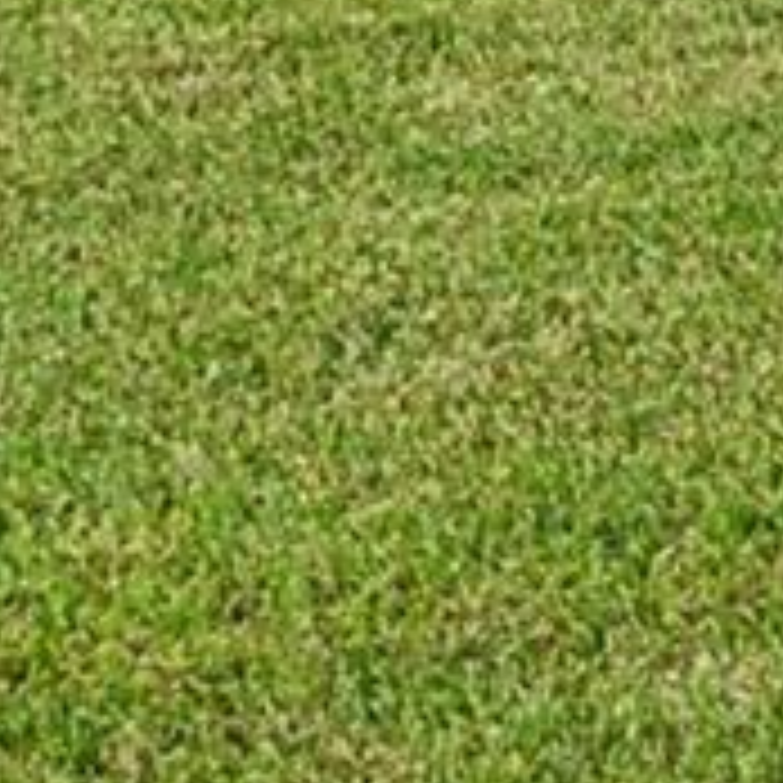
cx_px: 2624
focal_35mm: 199
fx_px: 5090
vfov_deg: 8.2
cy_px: -974
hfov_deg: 7.4
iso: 200
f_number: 8
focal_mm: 17
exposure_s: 1/400
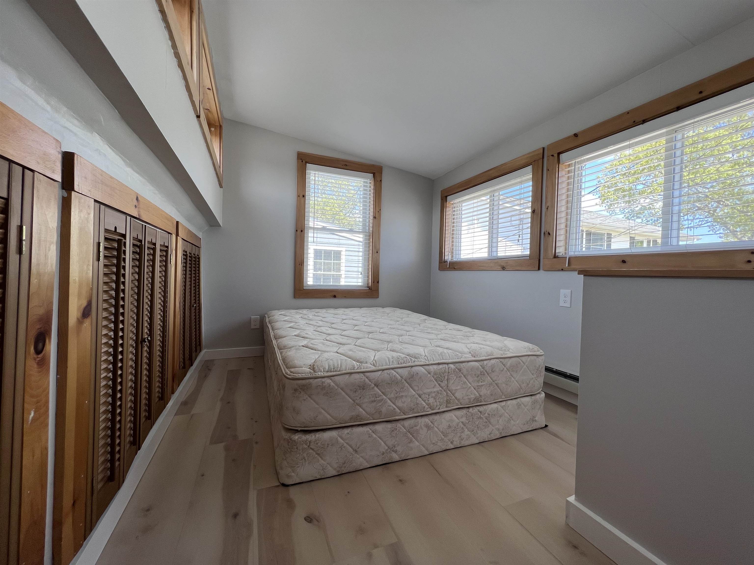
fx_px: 283
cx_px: 377
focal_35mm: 13
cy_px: 282
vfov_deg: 89.9
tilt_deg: -2.1
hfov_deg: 106.2
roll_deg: -1.1
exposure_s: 1/135
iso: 32
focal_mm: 1.57
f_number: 1.8
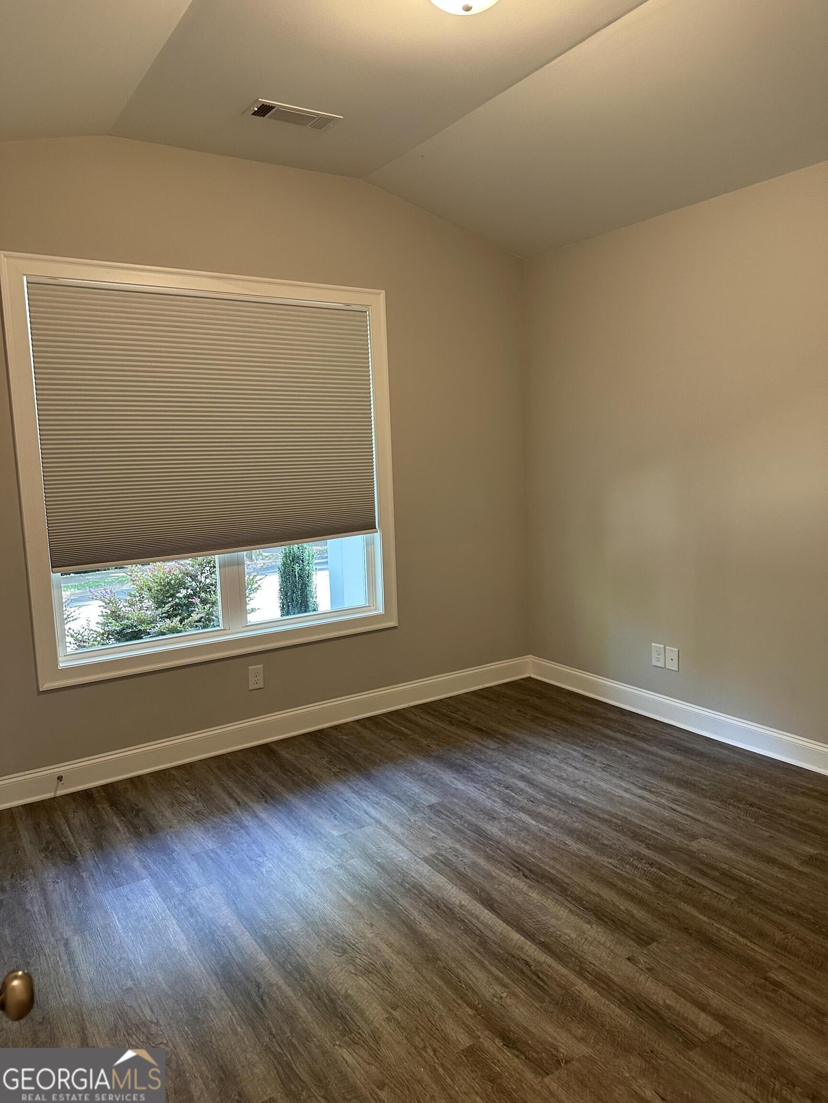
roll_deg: +1.4
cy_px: 552
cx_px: 414
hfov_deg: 56.8
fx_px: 765
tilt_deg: -6.8
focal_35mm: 24
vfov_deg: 71.6
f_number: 1.78
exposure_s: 1/60
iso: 250
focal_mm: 6.86
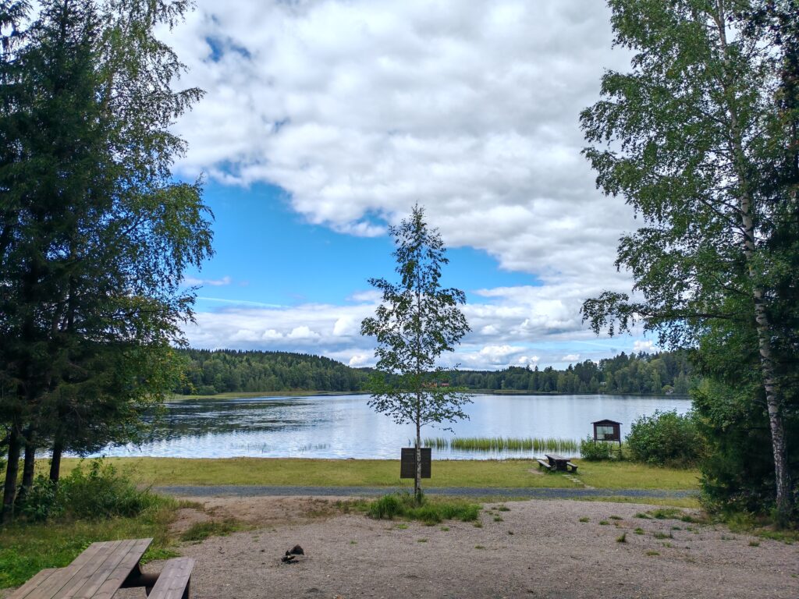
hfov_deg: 65.3
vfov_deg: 51.4
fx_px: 623
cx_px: 400
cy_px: 300
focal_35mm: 27
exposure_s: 1/1600
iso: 50
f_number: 1.95
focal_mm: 5.52
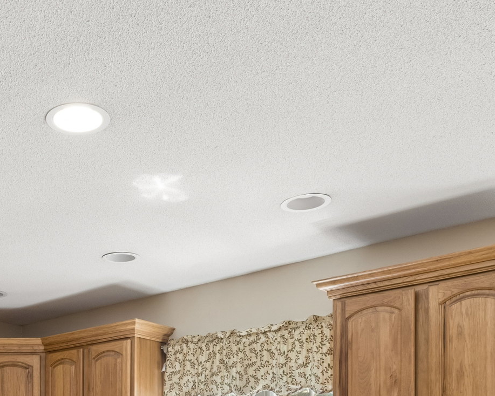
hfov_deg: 39.9
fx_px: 645
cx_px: 82
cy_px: 447
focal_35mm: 44
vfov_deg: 30.2
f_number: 13
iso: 400
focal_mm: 14
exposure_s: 1/8
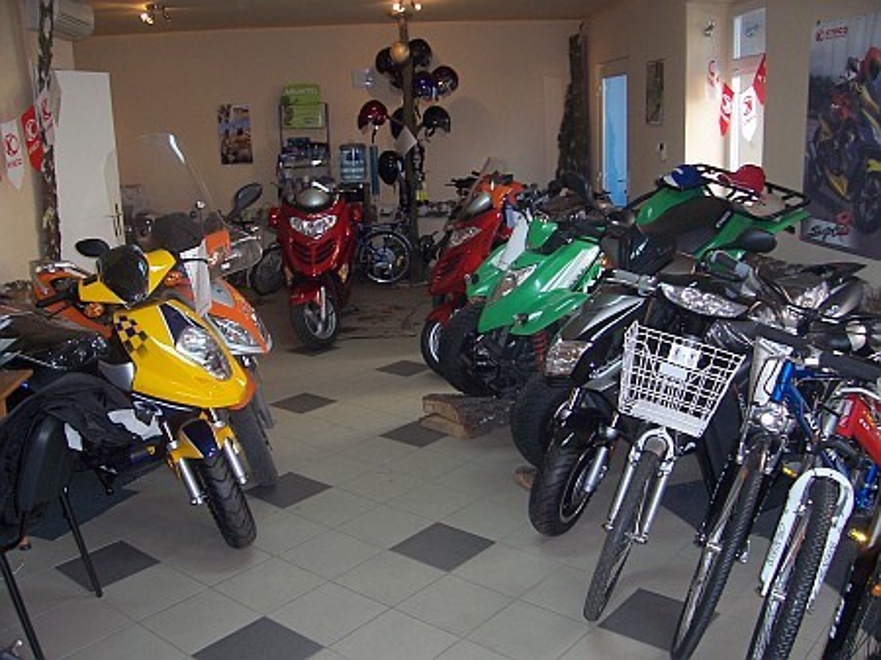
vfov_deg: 41.8
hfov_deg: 54.0
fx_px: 865
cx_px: 440
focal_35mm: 34
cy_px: 330
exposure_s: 1/60
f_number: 2.7
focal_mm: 5.6
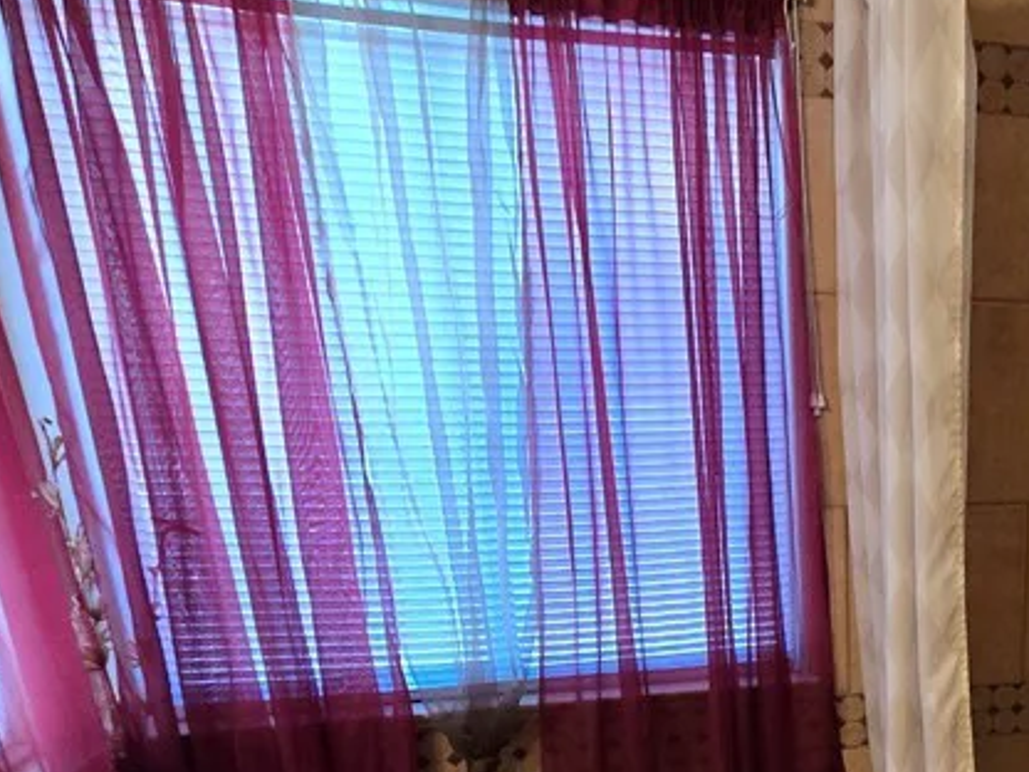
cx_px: 913
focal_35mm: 32
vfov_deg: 40.4
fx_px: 951
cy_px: 713
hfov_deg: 50.8
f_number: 2.2
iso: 500
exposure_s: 1/60
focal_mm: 2.2
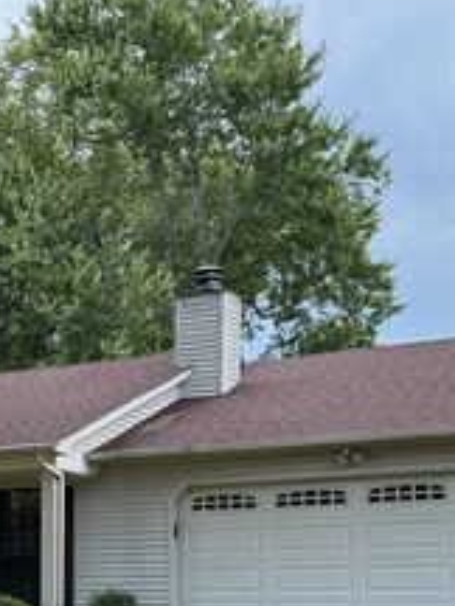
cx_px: 11
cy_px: 533
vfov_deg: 26.6
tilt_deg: +4.0
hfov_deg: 20.1
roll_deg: +0.0
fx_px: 1244
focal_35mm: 71
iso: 80
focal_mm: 6.76
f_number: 1.78
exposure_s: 1/253
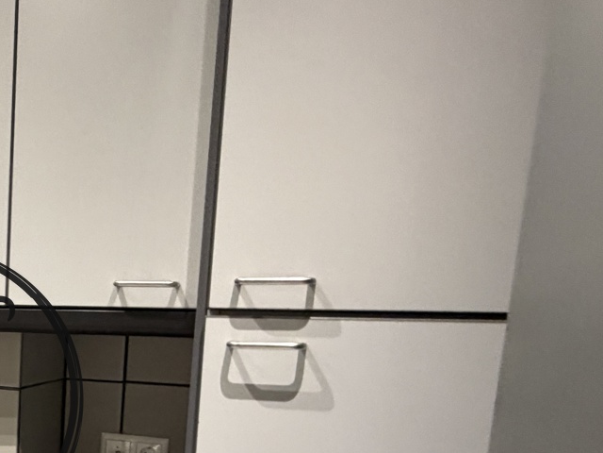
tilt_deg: -11.1
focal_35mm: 42
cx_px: -53
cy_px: 431
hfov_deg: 37.7
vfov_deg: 32.2
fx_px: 732
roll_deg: -0.3
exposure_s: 1/50
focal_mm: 2.22
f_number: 2.2
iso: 320
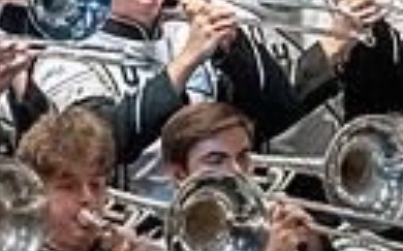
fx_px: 13113
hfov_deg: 1.8
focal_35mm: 1195
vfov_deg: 1.1
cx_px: 862
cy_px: -242
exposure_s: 1/500
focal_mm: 175
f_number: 4
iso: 5000
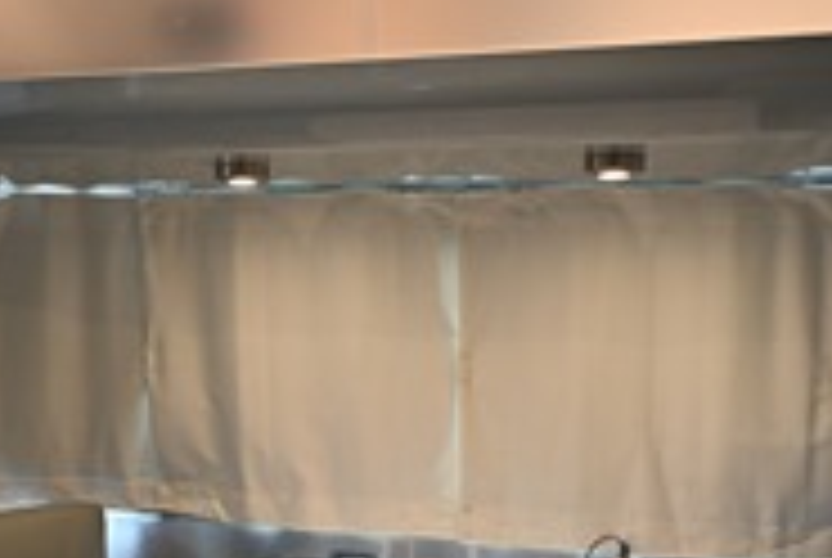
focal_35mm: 55
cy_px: 403
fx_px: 1275
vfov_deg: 24.5
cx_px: 378
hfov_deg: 36.1
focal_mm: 25.5
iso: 1000
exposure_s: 1/125
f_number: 4.2
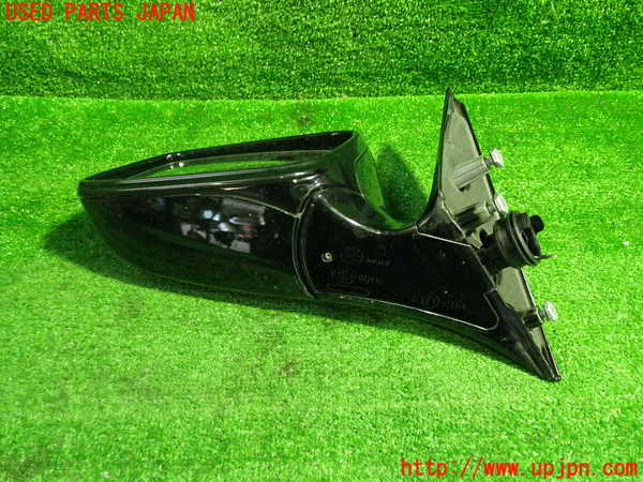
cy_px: 241
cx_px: 322
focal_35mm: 30
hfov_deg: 60.0
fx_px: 557
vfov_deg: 46.8
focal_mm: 5.4
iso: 640
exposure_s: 1/30
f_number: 2.3
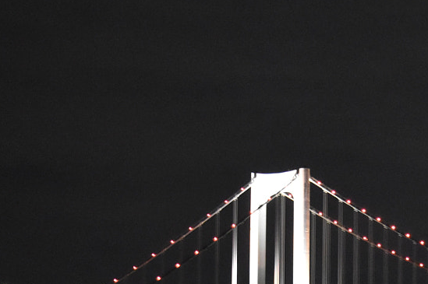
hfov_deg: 9.6
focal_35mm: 210
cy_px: 342
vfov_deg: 6.5
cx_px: 562
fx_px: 2494
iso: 3200
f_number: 5.3
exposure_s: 1/10
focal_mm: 48
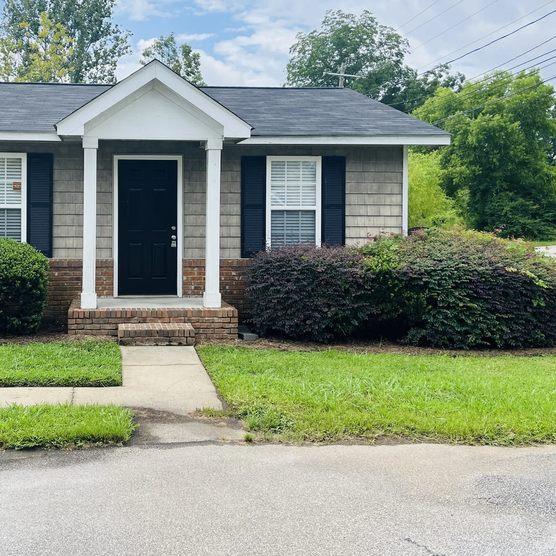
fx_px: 691
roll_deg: -0.1
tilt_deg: -0.3
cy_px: 214
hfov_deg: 42.9
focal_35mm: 38
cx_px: 158
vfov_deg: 43.6
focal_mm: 5.1
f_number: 1.6
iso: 50
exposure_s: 1/3049
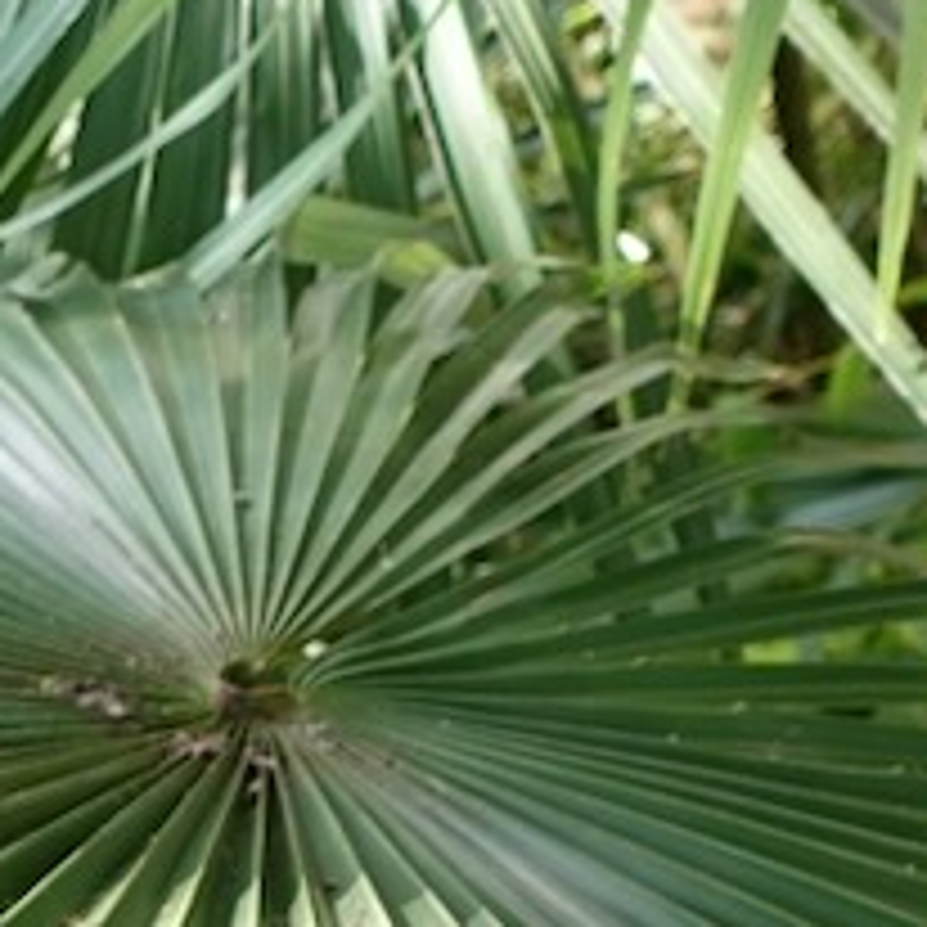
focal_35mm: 129
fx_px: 3908
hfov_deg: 12.8
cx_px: -477
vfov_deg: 12.6
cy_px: 1555
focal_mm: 8.8
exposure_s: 1/80
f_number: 3.2
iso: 125
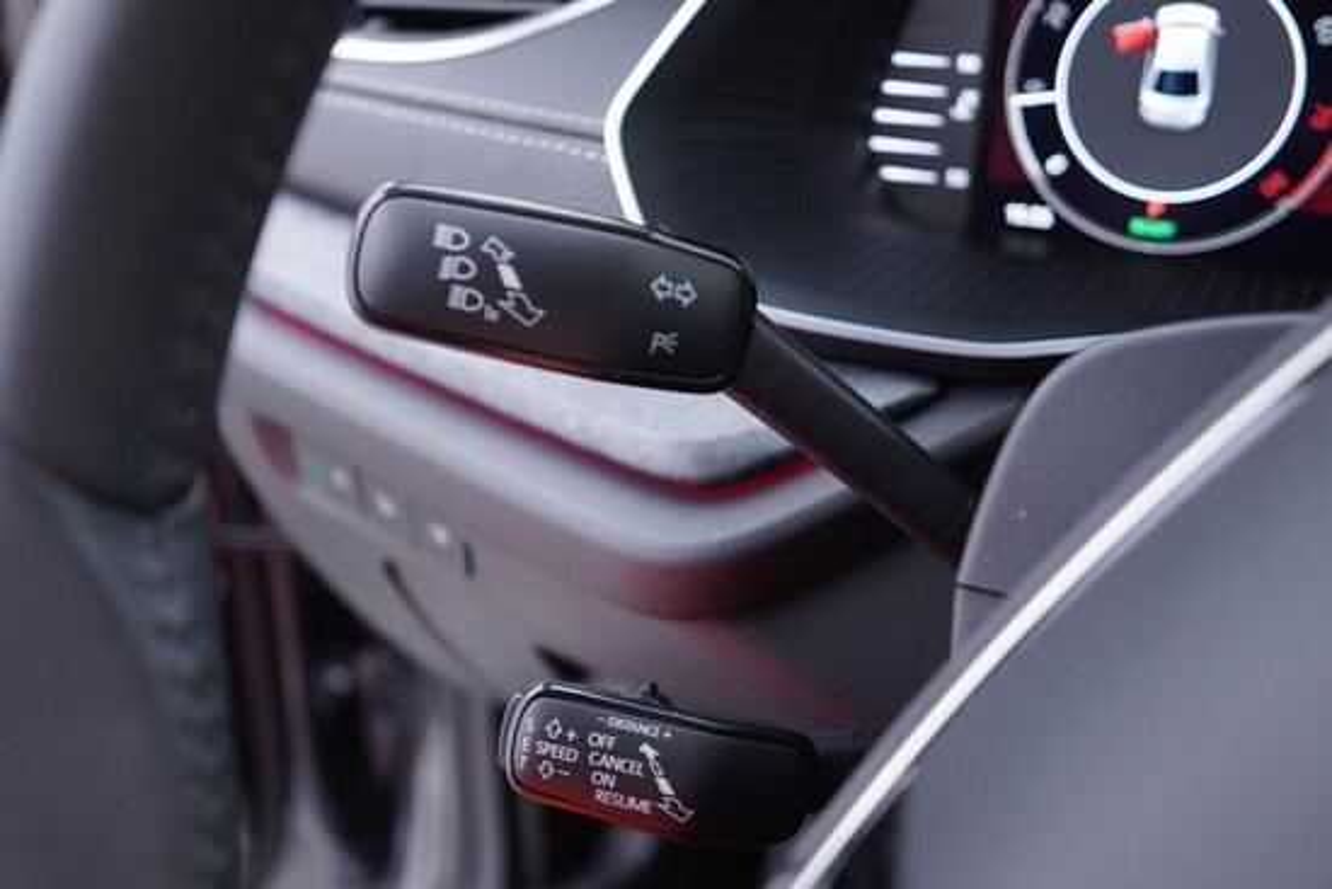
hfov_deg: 53.1
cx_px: 666
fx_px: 1332
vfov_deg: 36.9
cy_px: 444
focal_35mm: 36
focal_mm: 24
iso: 320
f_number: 2.8
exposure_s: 1/40
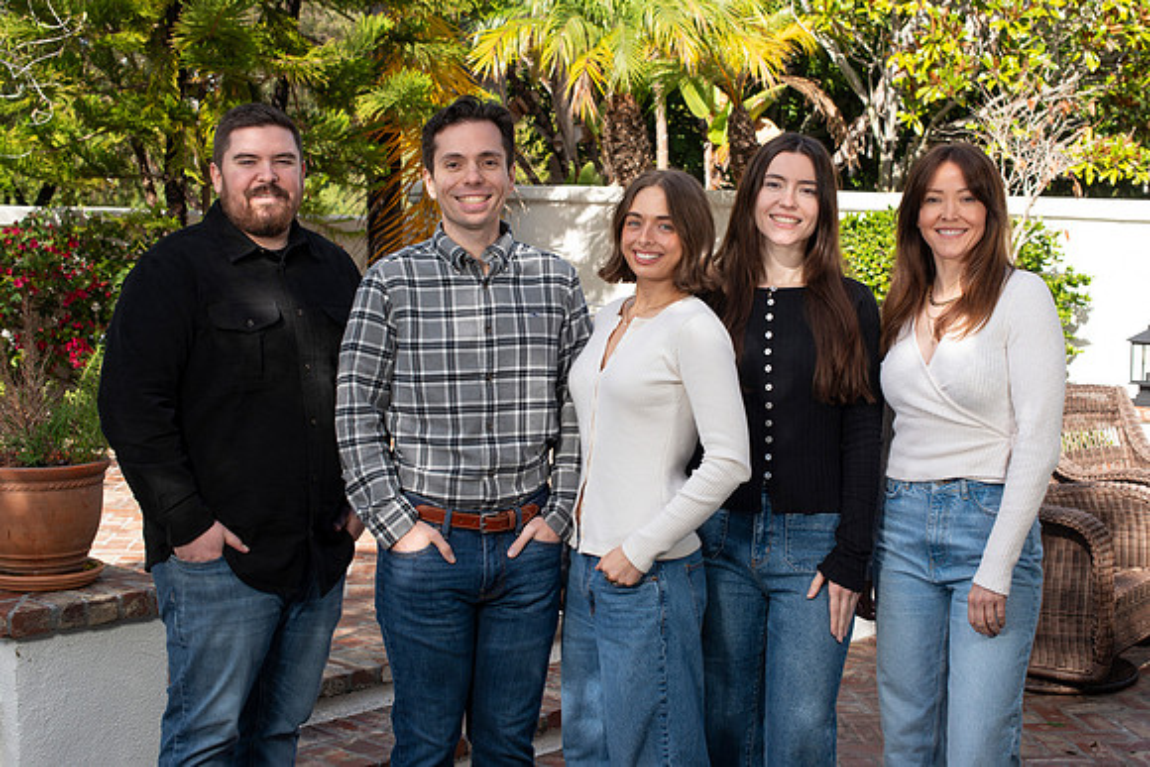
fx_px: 1693
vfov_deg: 25.5
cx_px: 595
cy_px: 378
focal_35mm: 53
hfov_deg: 37.5
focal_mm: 50
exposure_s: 1/200
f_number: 7.1
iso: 200
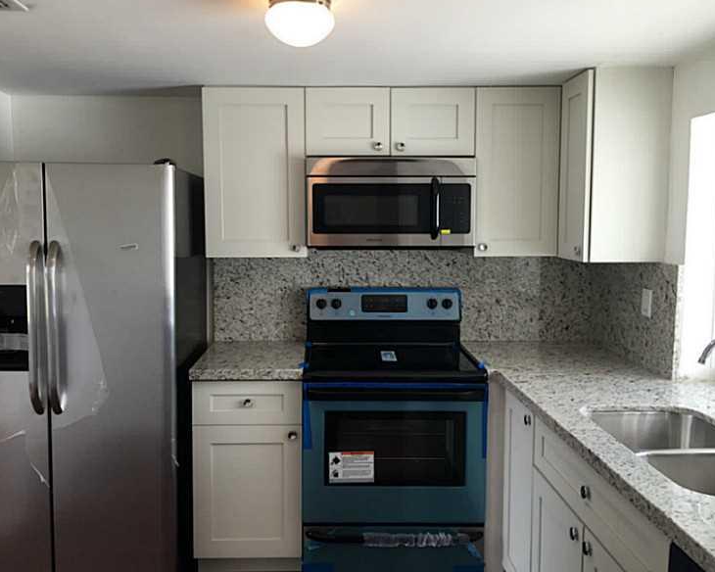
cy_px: 286
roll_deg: -0.8
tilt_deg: -5.6
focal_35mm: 31
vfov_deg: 47.1
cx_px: 343
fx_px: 656
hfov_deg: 57.2
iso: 40
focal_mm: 4.15
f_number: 2.2
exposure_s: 1/60
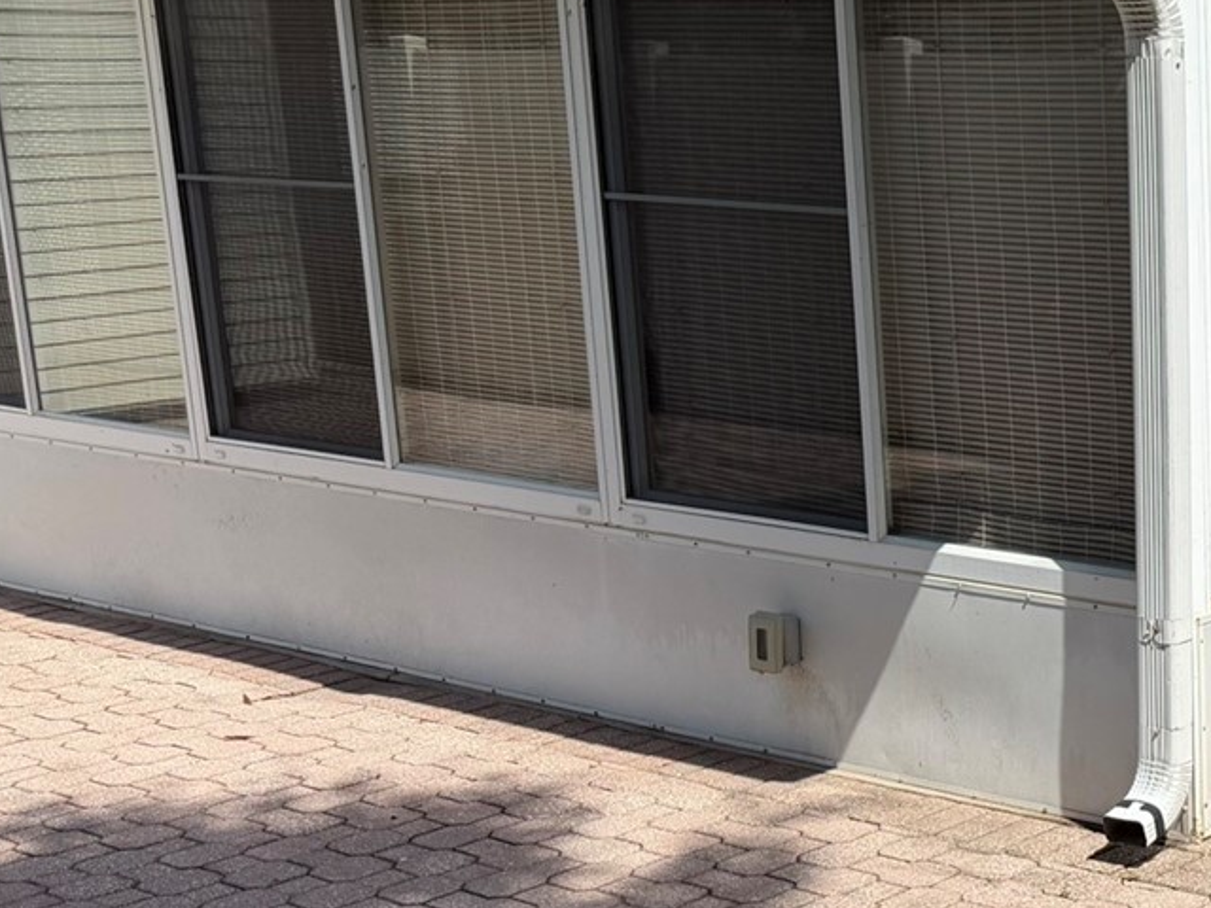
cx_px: 1461
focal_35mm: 60
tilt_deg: -13.2
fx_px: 2099
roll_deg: -0.6
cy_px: 620
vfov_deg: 24.3
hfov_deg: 28.0
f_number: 1.78
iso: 80
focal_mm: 6.76
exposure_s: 1/6711
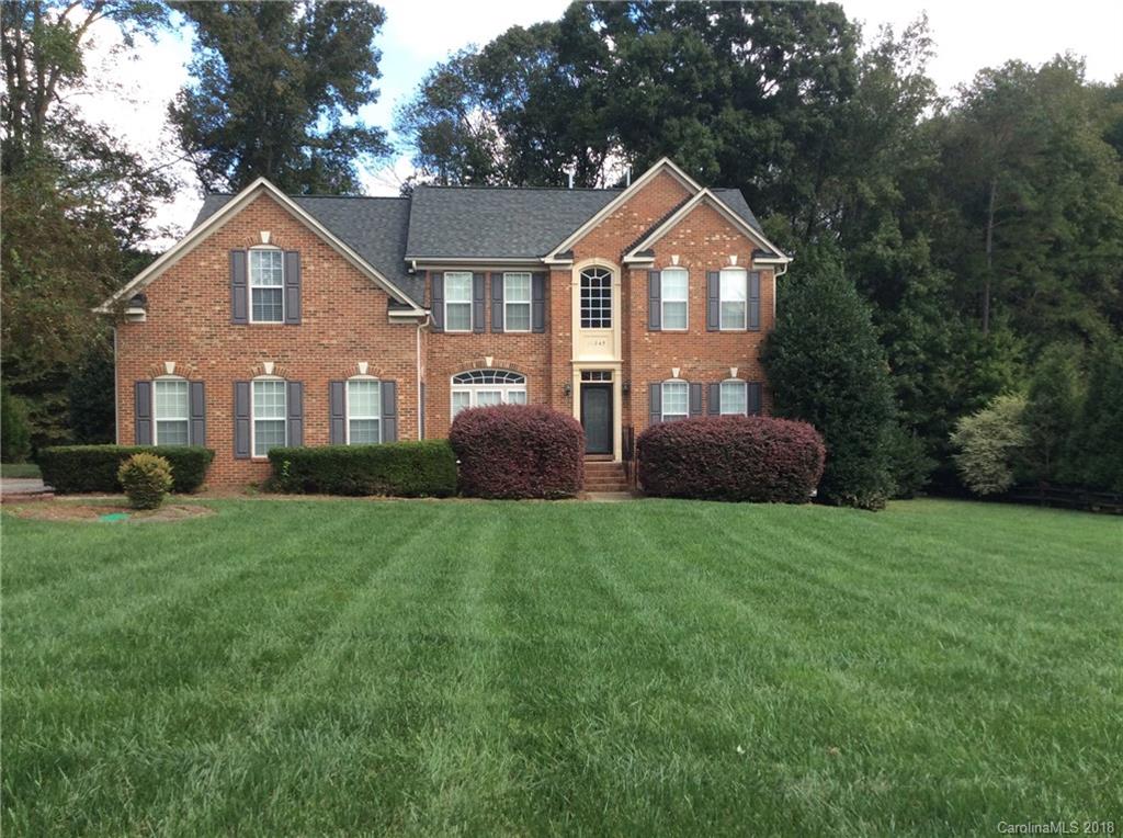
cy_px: 419
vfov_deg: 44.0
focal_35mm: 32
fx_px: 1036
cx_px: 562
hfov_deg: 56.9
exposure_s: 1/493
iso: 32
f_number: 2.4
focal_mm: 3.3
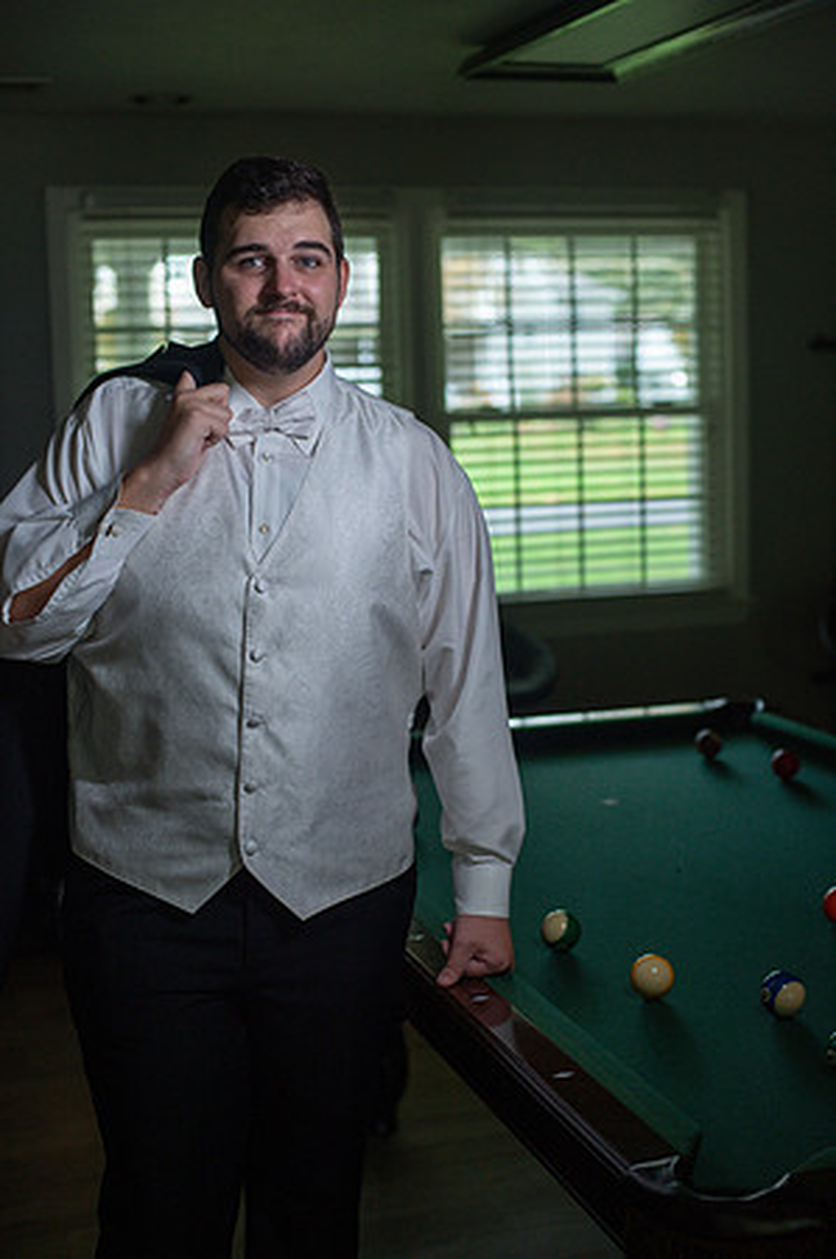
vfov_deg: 39.6
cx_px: 418
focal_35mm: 50
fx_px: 1746
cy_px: 630
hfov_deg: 26.9
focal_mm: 50
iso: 1000
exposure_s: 1/400
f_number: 2.8
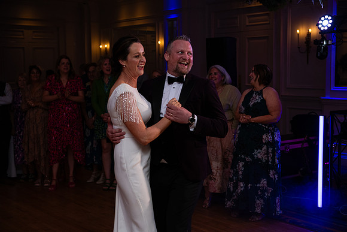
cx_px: 174
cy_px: 116
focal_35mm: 56
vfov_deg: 24.2
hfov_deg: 35.6
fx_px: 540
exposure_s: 1/160
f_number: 3.5
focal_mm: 56
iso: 640
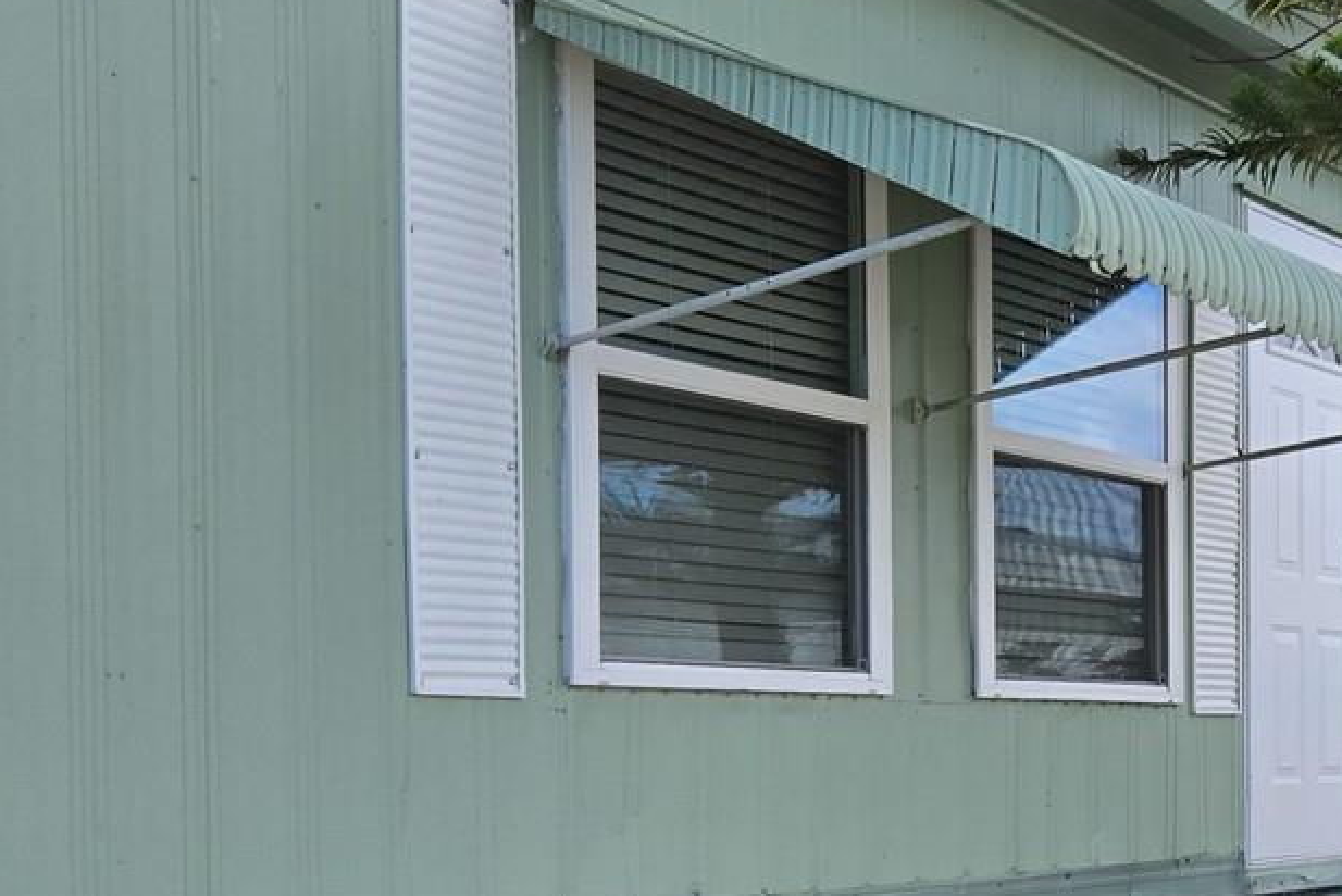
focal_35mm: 62
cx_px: 1301
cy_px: 789
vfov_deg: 21.5
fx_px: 2312
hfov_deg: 30.4
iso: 80
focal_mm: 5.4
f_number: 1.8
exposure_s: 1/2921
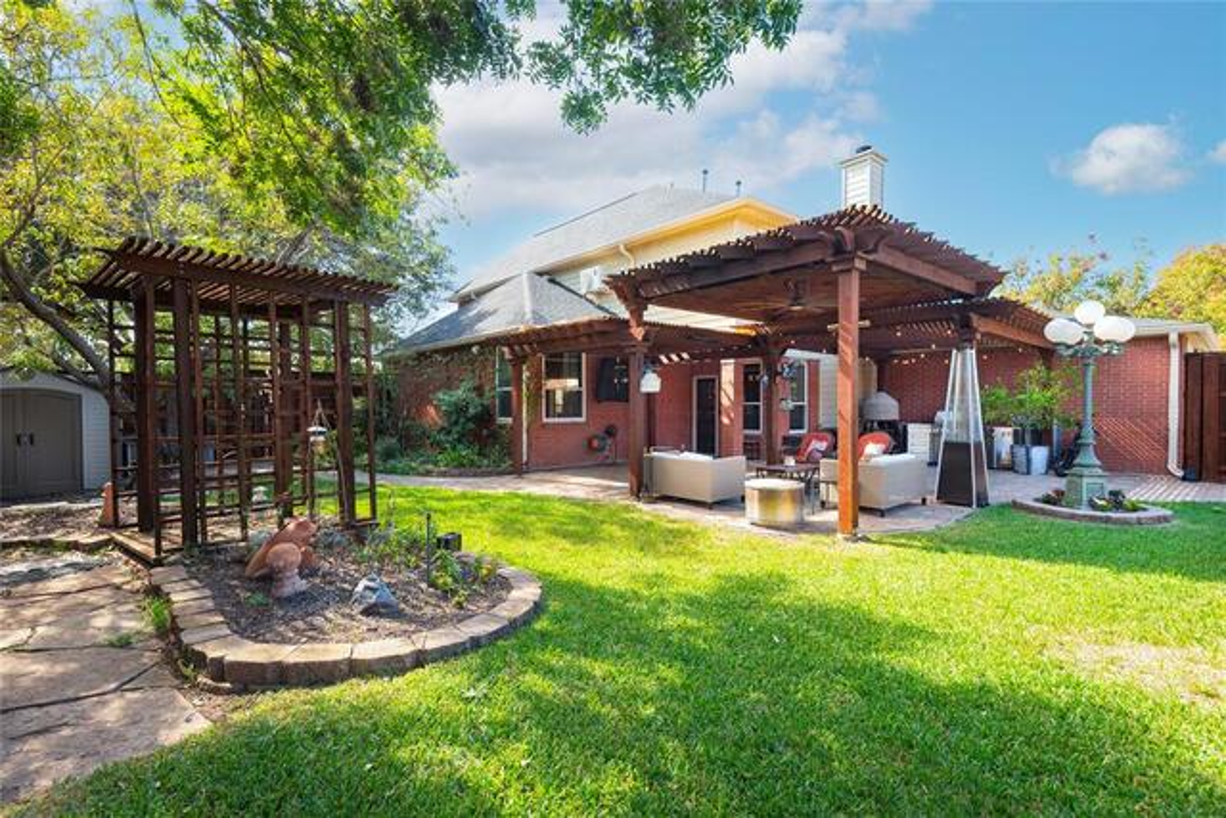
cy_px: 409
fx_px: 545
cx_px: 613
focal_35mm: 16
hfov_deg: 96.7
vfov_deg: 73.8
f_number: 7.1
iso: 100
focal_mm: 16
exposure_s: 1/40
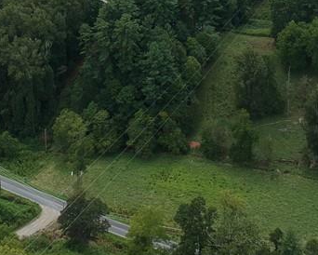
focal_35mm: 73
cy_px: -19
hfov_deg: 26.0
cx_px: 172
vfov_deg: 20.1
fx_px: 687
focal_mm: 4.49
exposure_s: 1/500
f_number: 2.6
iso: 100
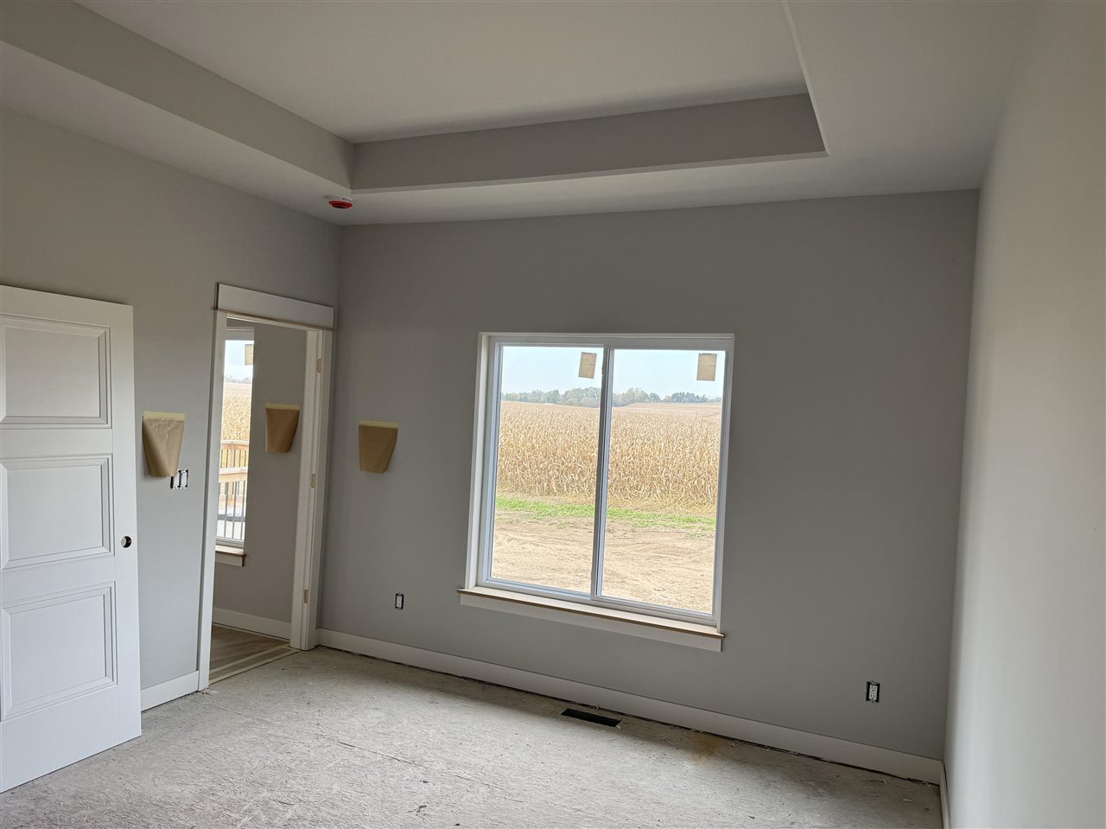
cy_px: 414
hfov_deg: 71.6
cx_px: 553
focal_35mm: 24
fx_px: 767
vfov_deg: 56.8
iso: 80
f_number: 1.78
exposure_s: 1/230
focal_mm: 6.76
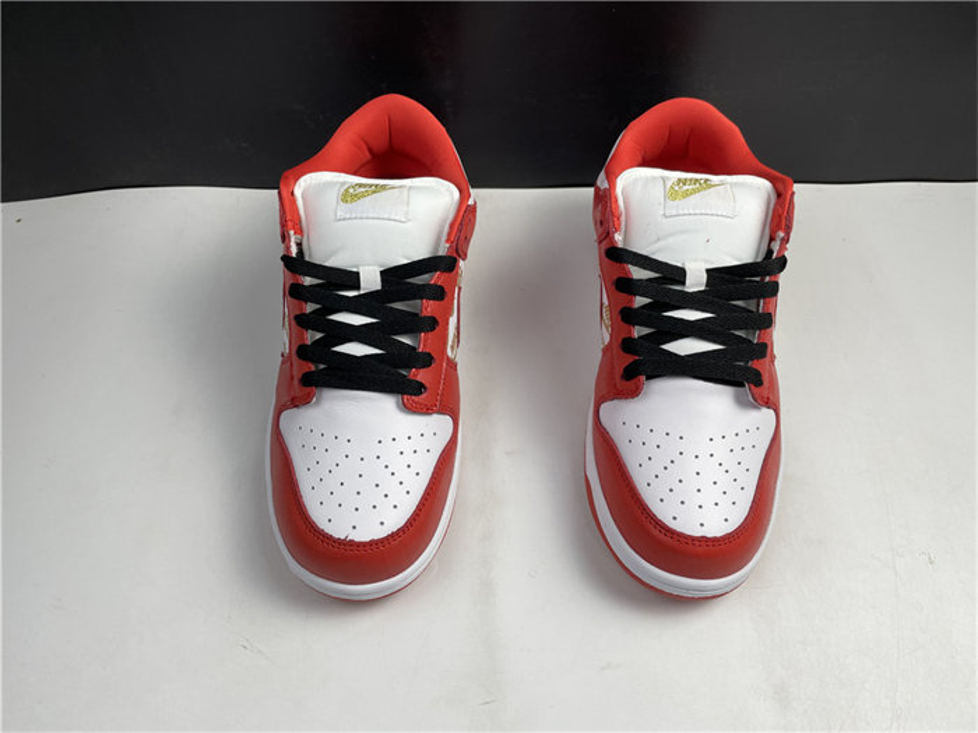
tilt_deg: -50.2
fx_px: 735
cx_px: 489
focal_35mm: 26
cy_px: 366
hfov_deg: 67.3
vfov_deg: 53.1
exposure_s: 1/121
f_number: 1.6
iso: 40
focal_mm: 4.2
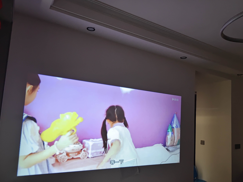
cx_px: 130
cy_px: 103
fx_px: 190
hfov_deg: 65.3
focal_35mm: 27
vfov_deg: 51.2
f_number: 1.88
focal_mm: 5.56
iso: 613
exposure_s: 1/49.9
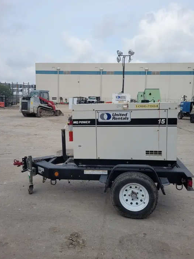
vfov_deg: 65.3
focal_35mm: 27
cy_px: 128
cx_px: 96
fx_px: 202
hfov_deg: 51.4
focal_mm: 5.4
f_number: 1.8
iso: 40
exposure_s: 1/2234
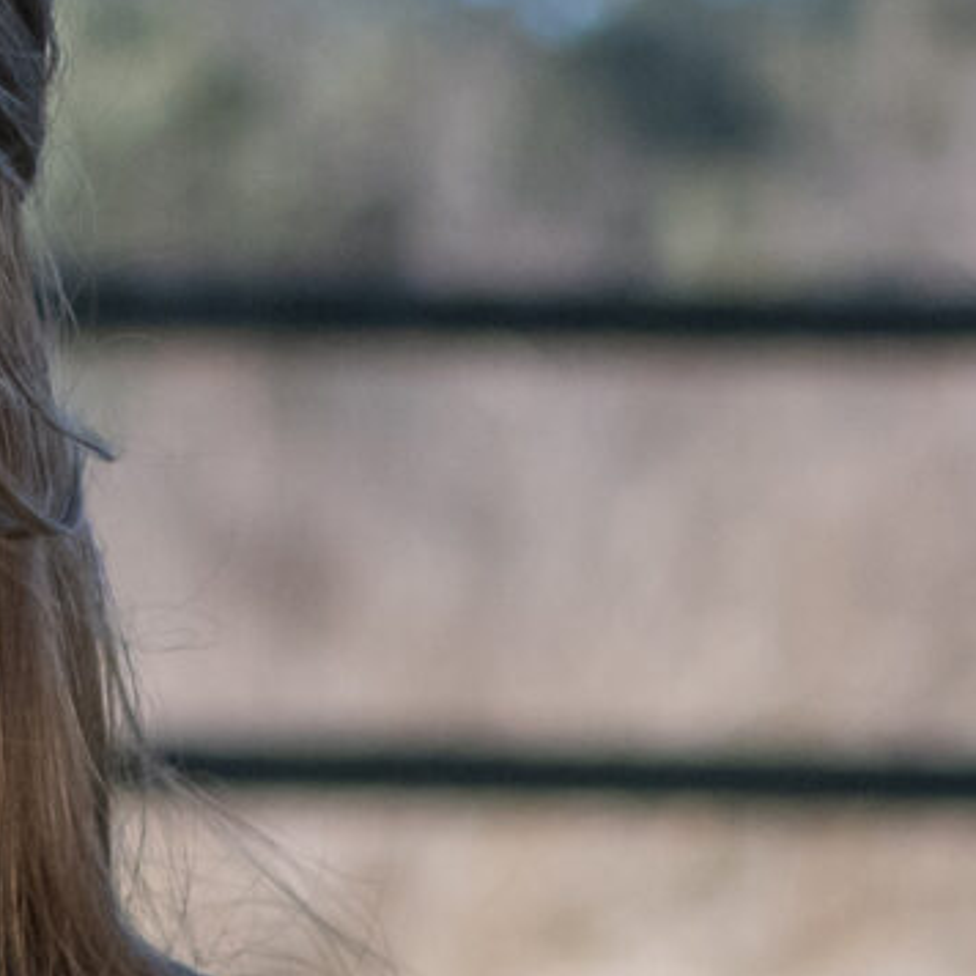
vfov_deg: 5.5
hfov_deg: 5.5
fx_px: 10144
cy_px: 1187
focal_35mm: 318
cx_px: 208
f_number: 2.8
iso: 500
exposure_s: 1/5000
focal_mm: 35
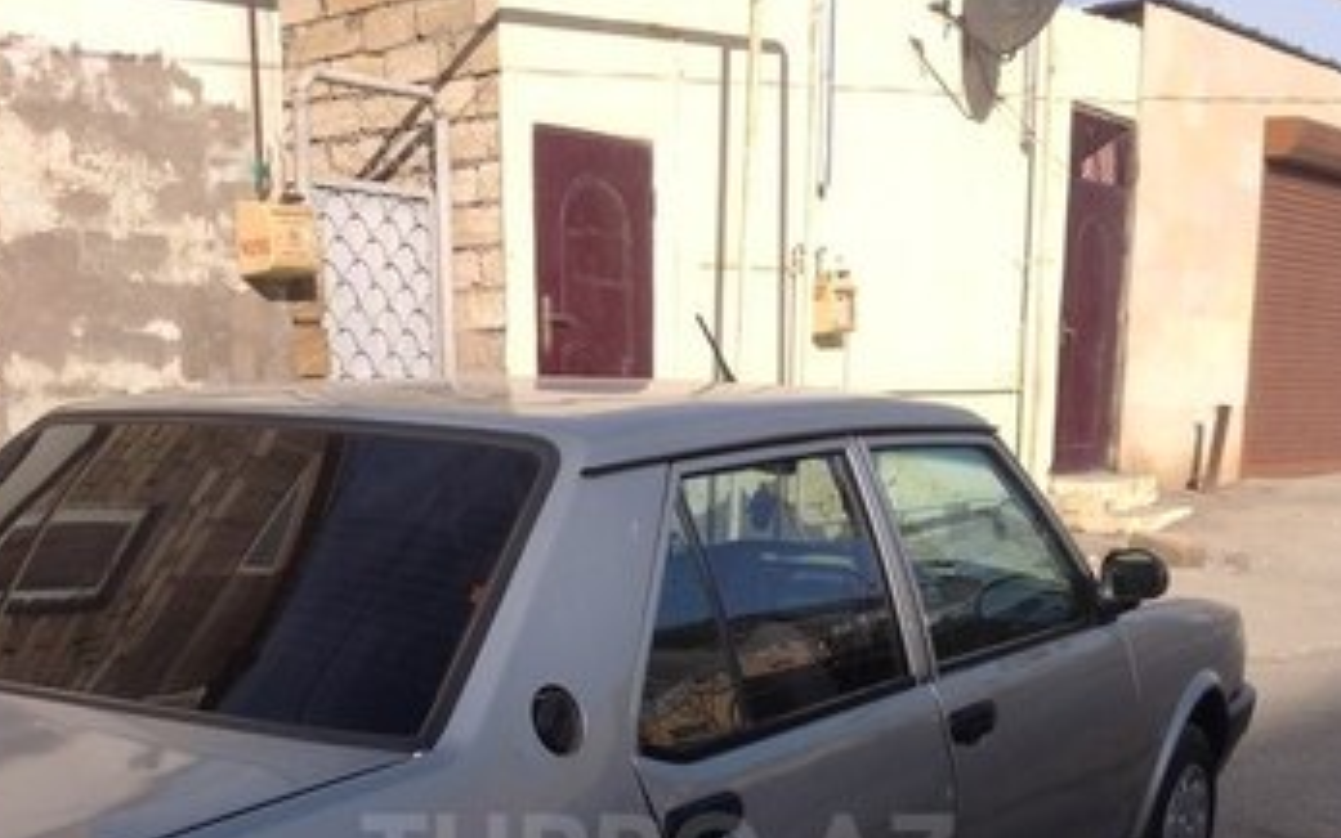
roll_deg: +0.7
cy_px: 857
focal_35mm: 53
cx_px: 659
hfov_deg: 38.2
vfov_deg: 23.3
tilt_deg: -9.8
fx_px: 1937
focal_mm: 4.28
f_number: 2.4
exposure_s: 1/1681
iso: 50
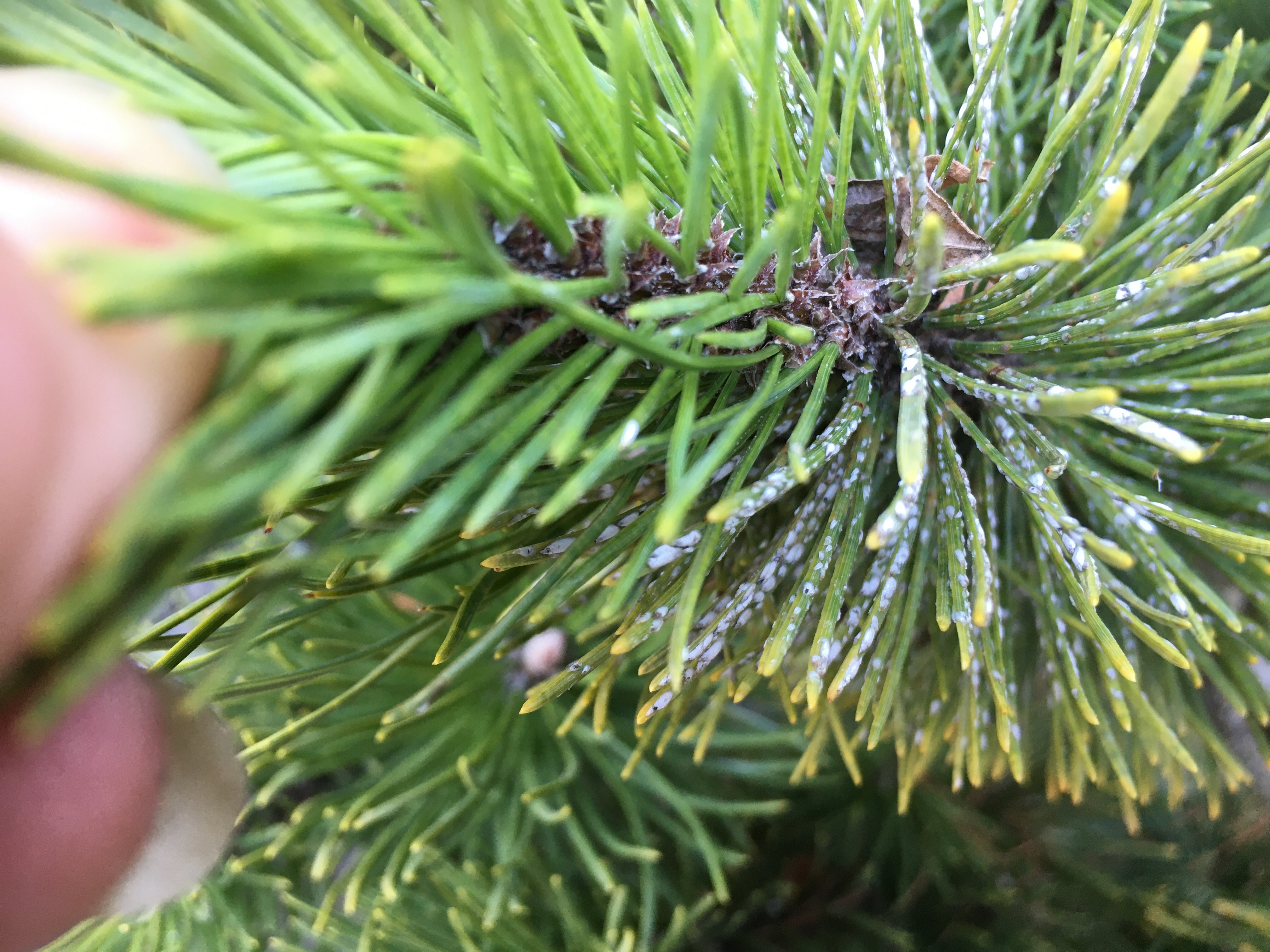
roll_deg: -19.4
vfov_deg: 48.2
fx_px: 1064
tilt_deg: -35.8
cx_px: 635
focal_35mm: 29
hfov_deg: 61.7
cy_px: 476
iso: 40
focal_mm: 4.15
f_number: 2.2
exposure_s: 1/30
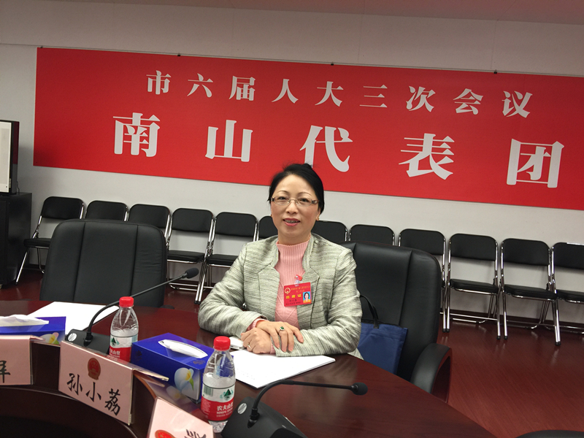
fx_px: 489
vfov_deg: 48.2
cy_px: 219
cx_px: 292
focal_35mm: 29
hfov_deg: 61.7
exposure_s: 1/15
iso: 32
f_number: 2.2
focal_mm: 4.15
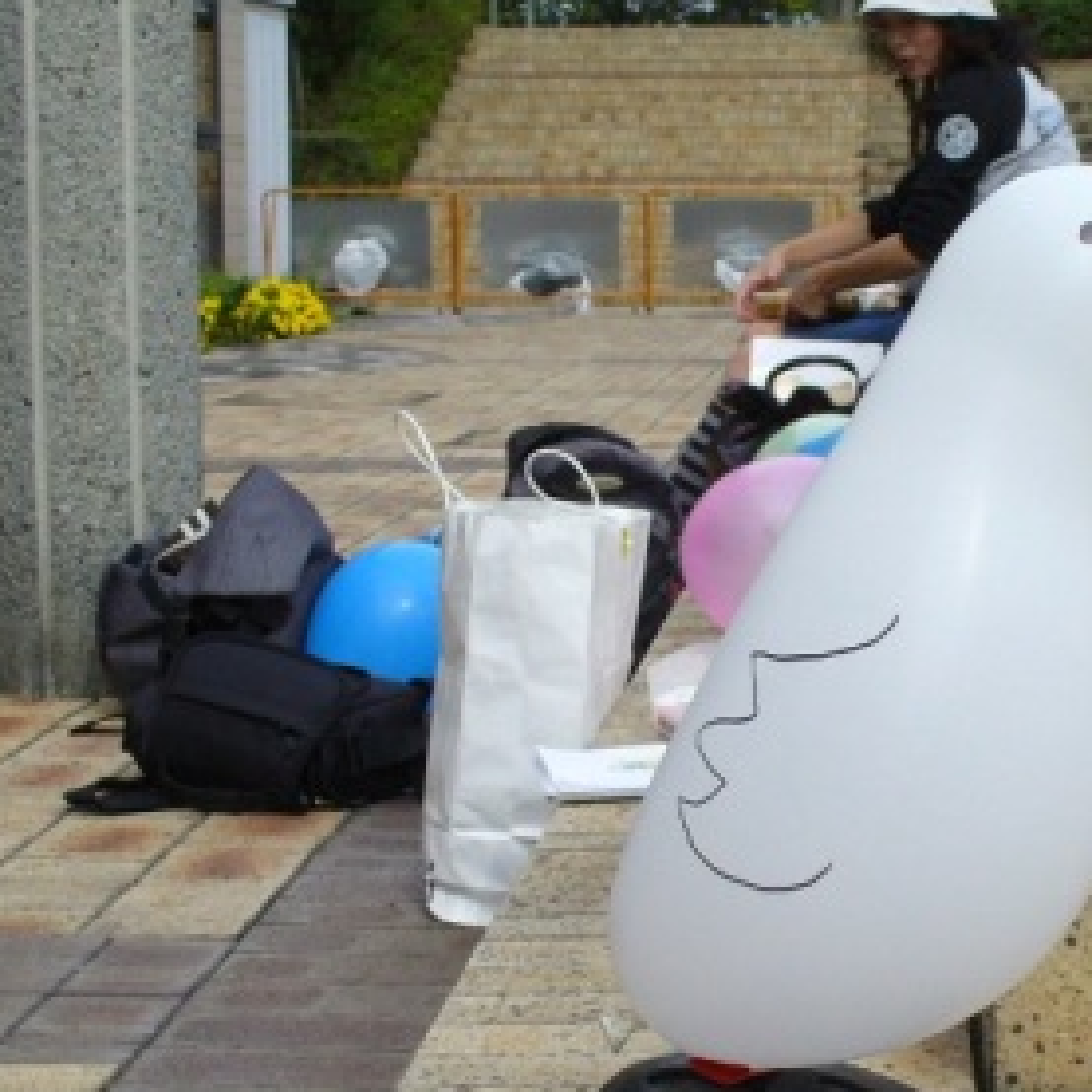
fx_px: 3212
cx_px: 970
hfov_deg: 19.0
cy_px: 702
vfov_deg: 19.3
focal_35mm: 90
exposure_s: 1/200
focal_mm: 7
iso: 80
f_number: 5.8
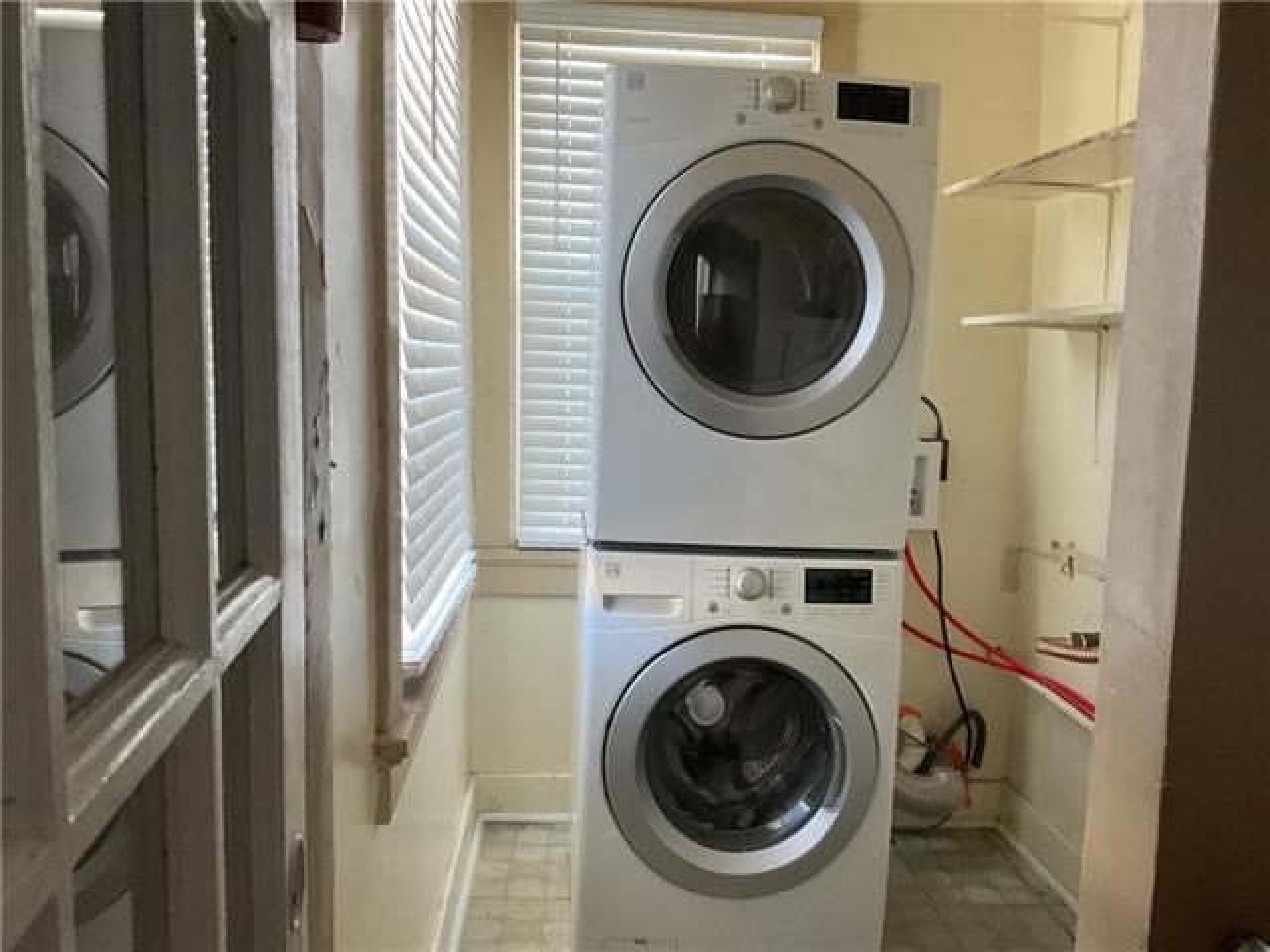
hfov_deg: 61.7
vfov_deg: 48.2
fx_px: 1064
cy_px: 476
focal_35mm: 29
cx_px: 635
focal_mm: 3
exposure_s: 1/60
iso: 160
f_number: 1.8
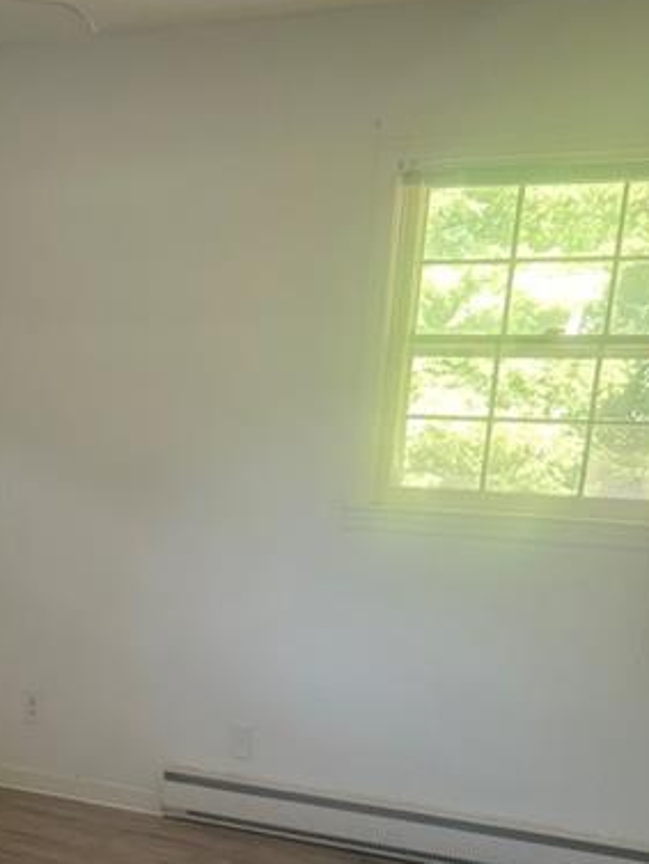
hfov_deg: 26.6
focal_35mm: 53
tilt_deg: -18.0
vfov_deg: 33.8
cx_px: 57
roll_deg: -1.7
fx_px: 1324
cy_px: 811
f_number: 1.5
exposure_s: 1/66
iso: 125
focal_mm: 5.7
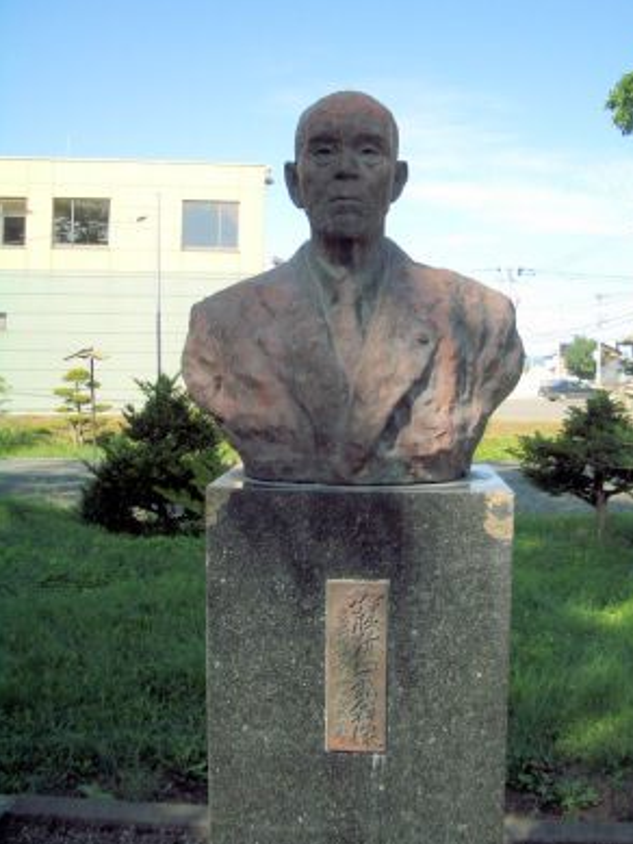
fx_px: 926
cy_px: 414
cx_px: 341
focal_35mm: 38
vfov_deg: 49.0
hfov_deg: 37.7
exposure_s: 1/640
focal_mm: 5.8
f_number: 2.6
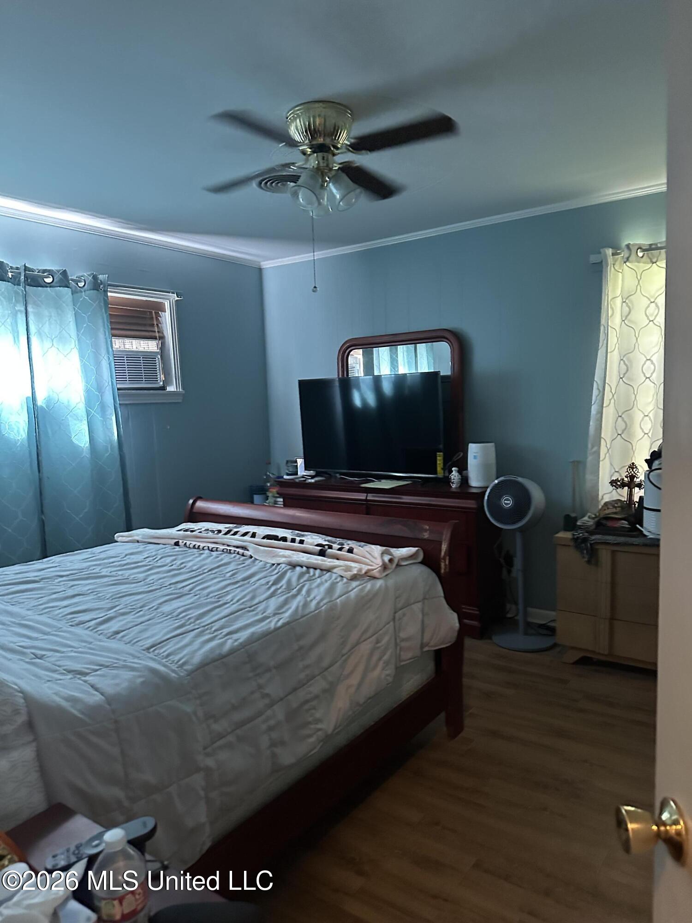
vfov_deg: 71.6
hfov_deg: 56.8
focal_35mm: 24
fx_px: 640
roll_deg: +3.0
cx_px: 346
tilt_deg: -7.6
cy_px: 462
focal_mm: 6.86
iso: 1000
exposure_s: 1/40
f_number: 1.78
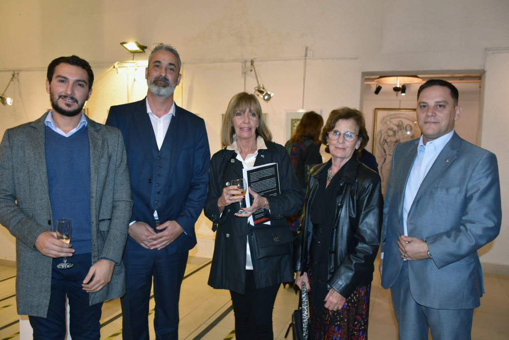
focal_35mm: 30
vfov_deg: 43.6
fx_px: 424
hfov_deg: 61.9
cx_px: 254
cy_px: 170
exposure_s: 1/60
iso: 500
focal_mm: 20
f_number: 3.5
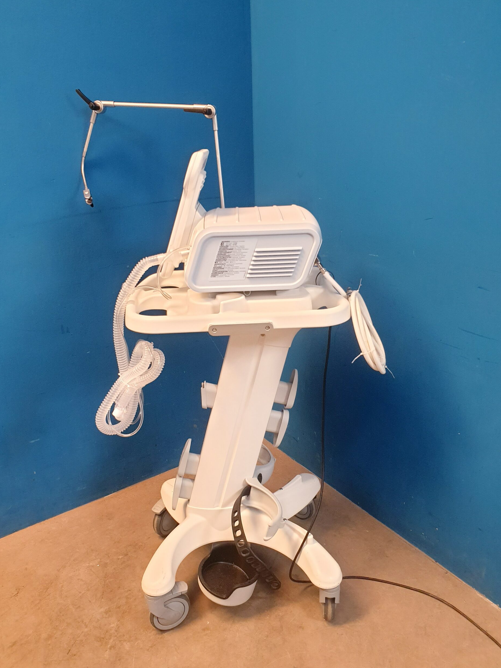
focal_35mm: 27
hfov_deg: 51.4
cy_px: 323
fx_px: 521
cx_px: 249
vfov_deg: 65.3
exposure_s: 1/50
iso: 250
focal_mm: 4.3
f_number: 2.4
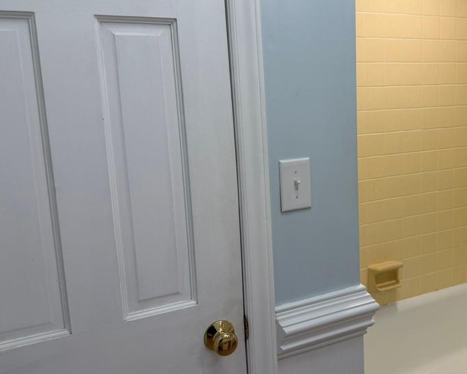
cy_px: 168
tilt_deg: -9.2
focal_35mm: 35
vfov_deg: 42.2
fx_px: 484
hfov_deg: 50.0
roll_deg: +2.0
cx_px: 334
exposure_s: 1/120
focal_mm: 6.76
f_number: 1.78
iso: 64
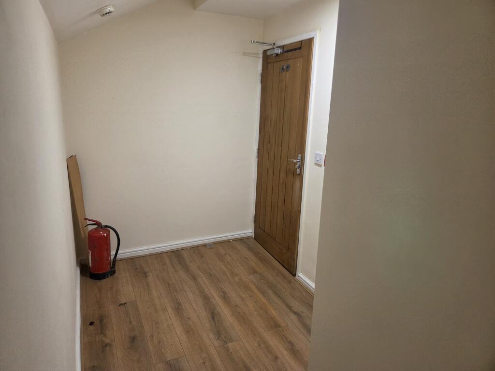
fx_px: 329
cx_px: 248
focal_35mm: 23
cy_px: 186
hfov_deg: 73.9
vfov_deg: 58.9
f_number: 1.8
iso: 320
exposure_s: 1/100
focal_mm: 5.4
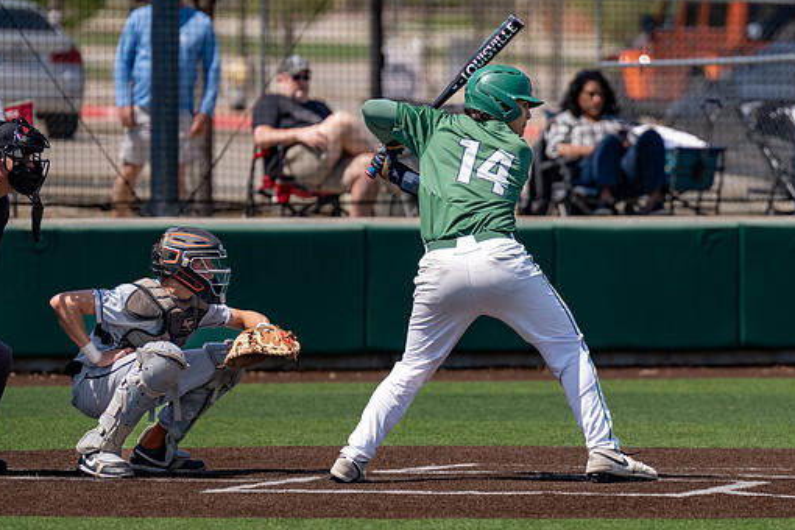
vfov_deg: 3.3
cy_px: 236
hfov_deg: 4.9
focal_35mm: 422
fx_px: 9318
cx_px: 556
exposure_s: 1/4000
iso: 320
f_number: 4
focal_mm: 280
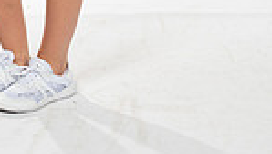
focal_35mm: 184
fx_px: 1328
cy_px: -229
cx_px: 44
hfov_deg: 11.6
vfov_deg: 6.3
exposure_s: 1/320
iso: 800
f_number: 7.1
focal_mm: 58
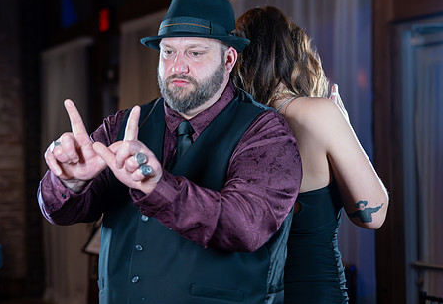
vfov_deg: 14.8
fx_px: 1167
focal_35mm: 94
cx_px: 201
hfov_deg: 21.5
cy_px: 182
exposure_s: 1/500
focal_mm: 60
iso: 12800
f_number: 2.8
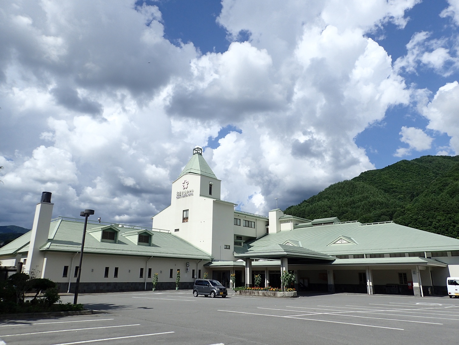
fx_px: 331
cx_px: 230
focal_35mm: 25
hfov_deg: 69.4
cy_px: 172
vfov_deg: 54.9
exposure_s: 1/320
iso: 100
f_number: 8
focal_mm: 4.5
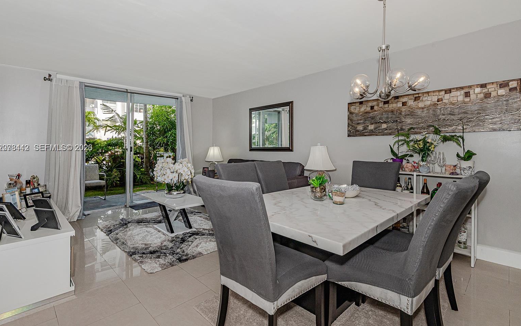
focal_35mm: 17
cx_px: 258
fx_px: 241
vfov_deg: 67.9
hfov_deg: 94.4
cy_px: 148
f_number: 8
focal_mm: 16
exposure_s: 1/200
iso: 400
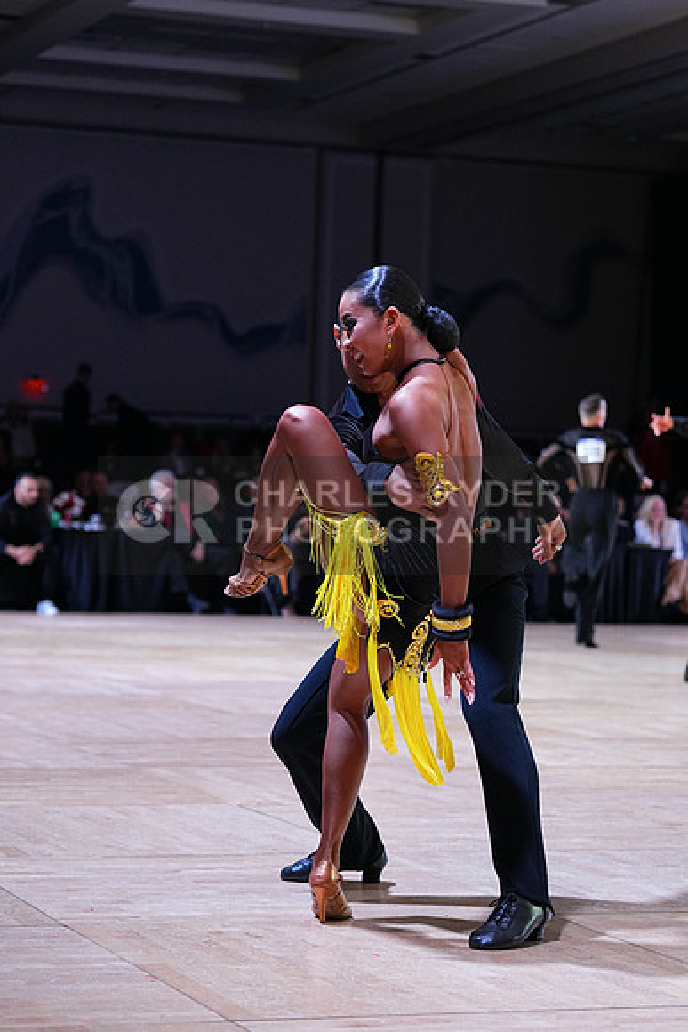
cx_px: 344
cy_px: 516
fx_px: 2607
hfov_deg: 15.0
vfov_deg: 22.4
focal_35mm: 91
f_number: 4
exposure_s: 1/500
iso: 2500
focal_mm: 91
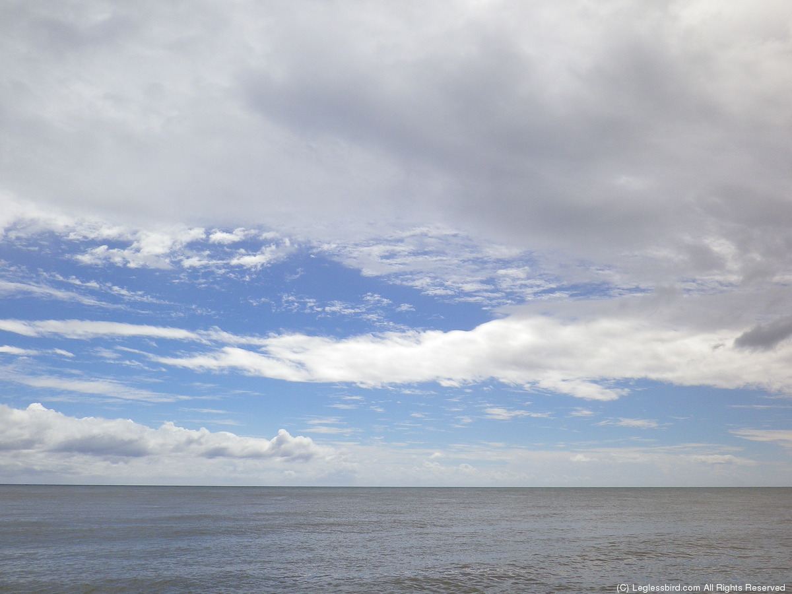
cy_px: 297
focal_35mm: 28
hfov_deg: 63.4
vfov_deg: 49.7
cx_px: 396
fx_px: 641
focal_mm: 5
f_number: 8.3
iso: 80
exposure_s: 1/320
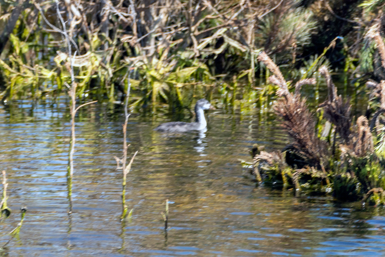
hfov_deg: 3.0
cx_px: 192
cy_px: 128
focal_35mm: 690
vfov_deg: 2.0
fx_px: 7379
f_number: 6
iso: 560
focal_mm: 460
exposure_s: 1/800
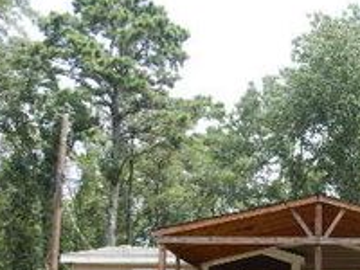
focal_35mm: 75
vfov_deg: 19.2
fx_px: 780
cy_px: 256
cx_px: 425
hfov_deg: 23.8
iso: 125
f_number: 4
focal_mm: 5.4
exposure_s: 1/320
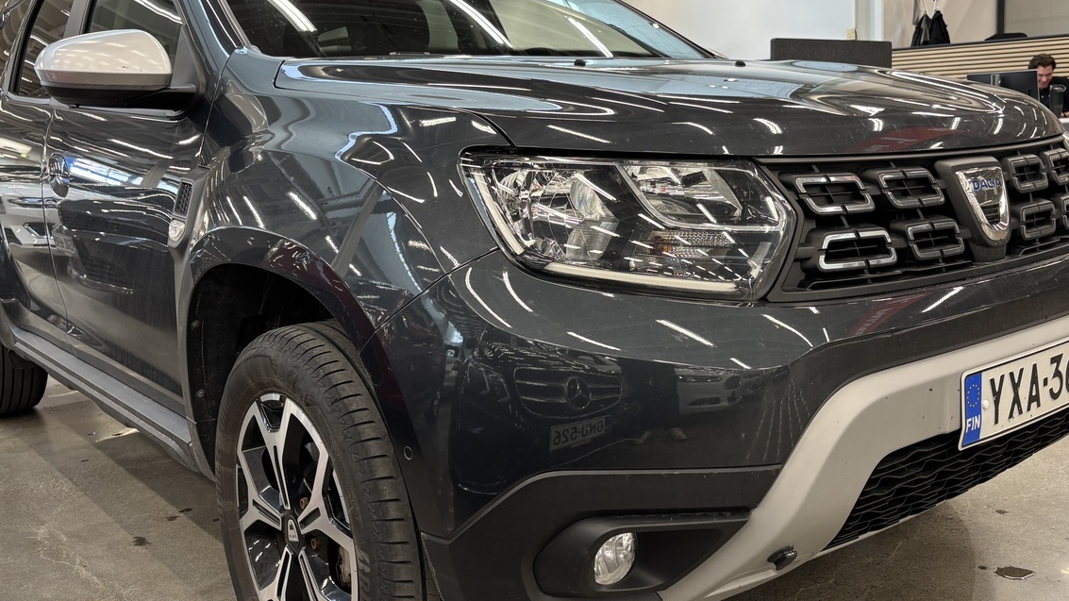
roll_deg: +1.7
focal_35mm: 36
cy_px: 242
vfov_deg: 32.7
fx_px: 1020
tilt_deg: -7.4
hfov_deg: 55.2
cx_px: 579
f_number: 1.6
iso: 100
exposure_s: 1/50
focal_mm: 5.96
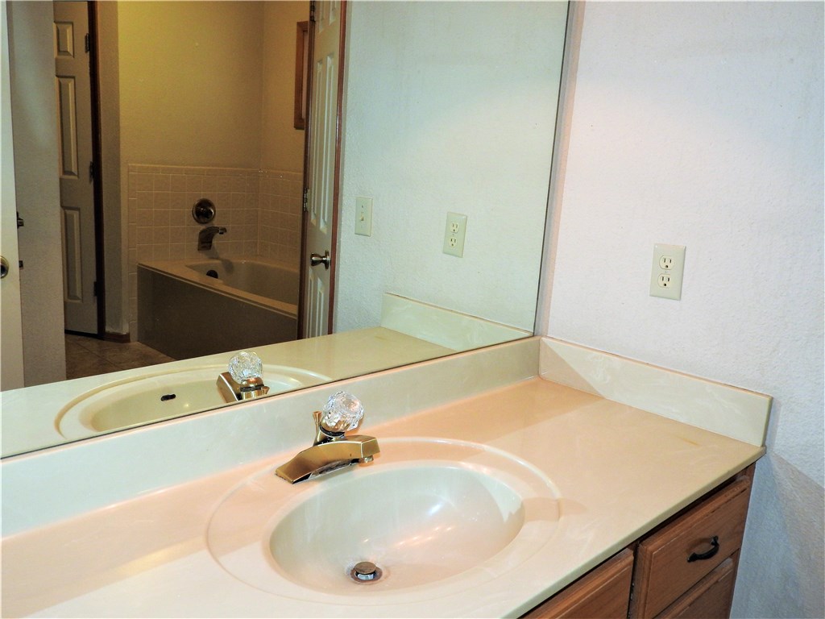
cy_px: 310
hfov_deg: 60.0
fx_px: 715
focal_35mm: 30
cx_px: 412
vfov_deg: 46.8
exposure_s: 1/30
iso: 200
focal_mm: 5.4
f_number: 3.5
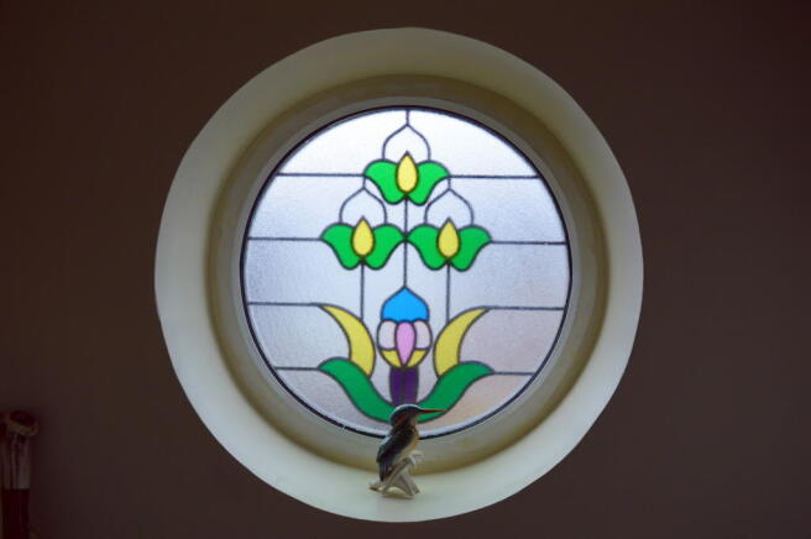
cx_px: 406
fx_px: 675
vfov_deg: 43.5
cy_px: 270
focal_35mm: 30
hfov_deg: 62.0
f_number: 5.6
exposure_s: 1/125
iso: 220
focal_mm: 20
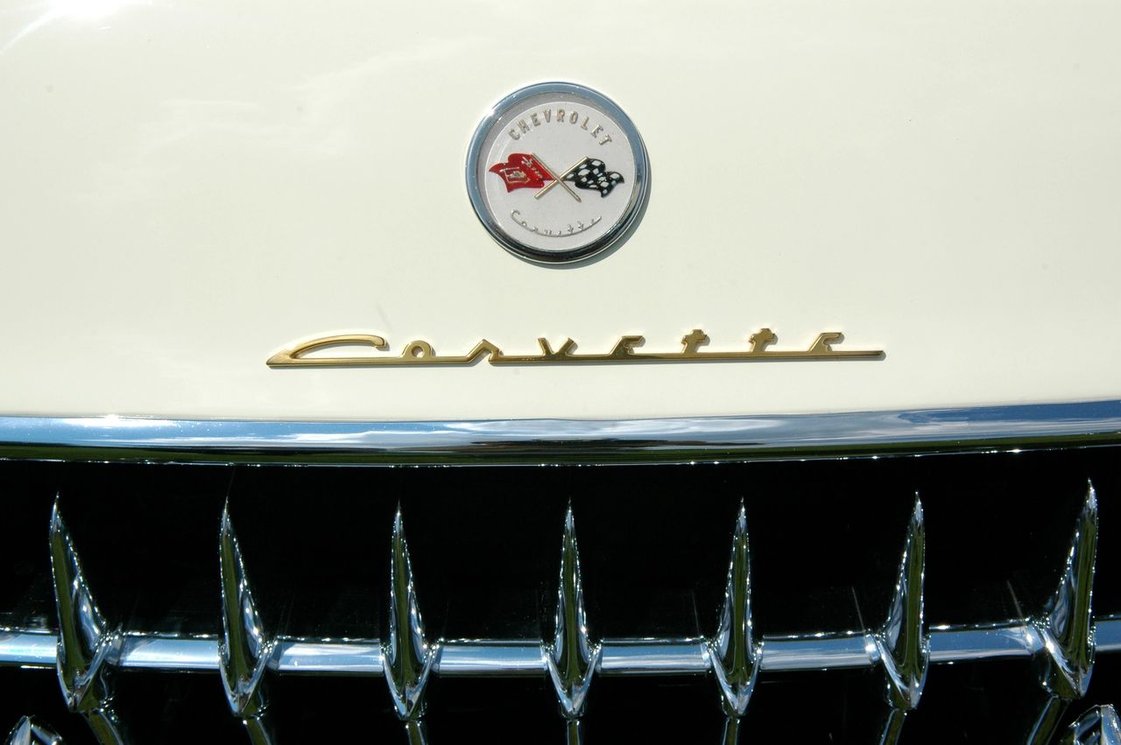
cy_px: 372
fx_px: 1447
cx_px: 560
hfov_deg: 42.4
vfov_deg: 28.9
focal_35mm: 46
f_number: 13
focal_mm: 31
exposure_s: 1/640
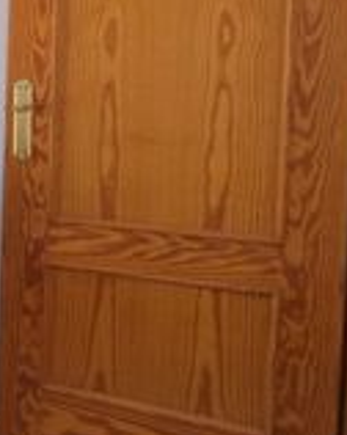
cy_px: 156
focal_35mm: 63
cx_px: -593
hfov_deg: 13.0
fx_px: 810
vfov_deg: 29.9
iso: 320
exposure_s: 1/220
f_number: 5.6
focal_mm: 10
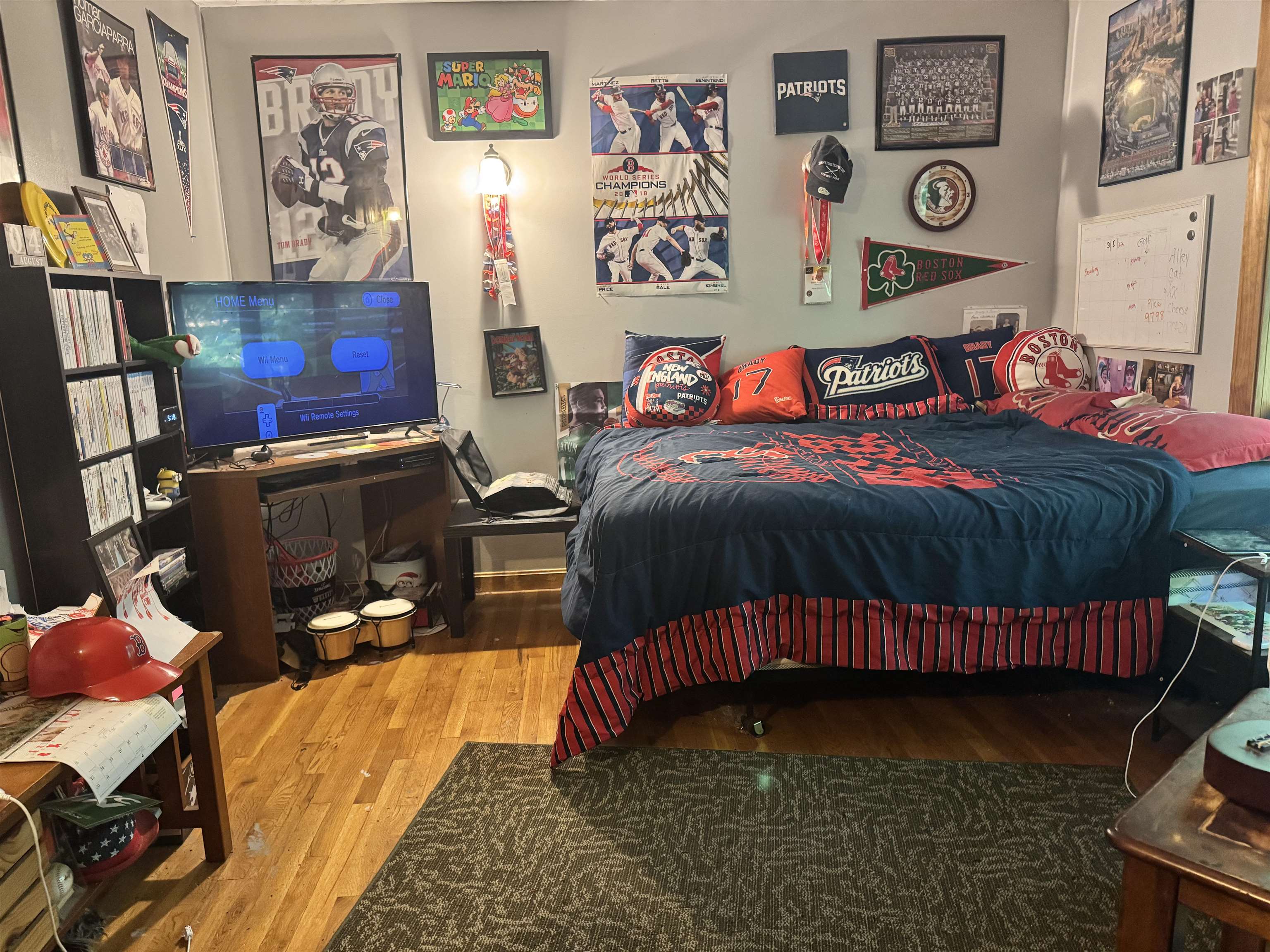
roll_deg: +2.0
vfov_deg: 56.8
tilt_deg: -10.8
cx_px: 635
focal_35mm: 24
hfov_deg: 71.6
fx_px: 881
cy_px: 476
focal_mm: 6.76
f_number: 1.78
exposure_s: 1/40
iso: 640
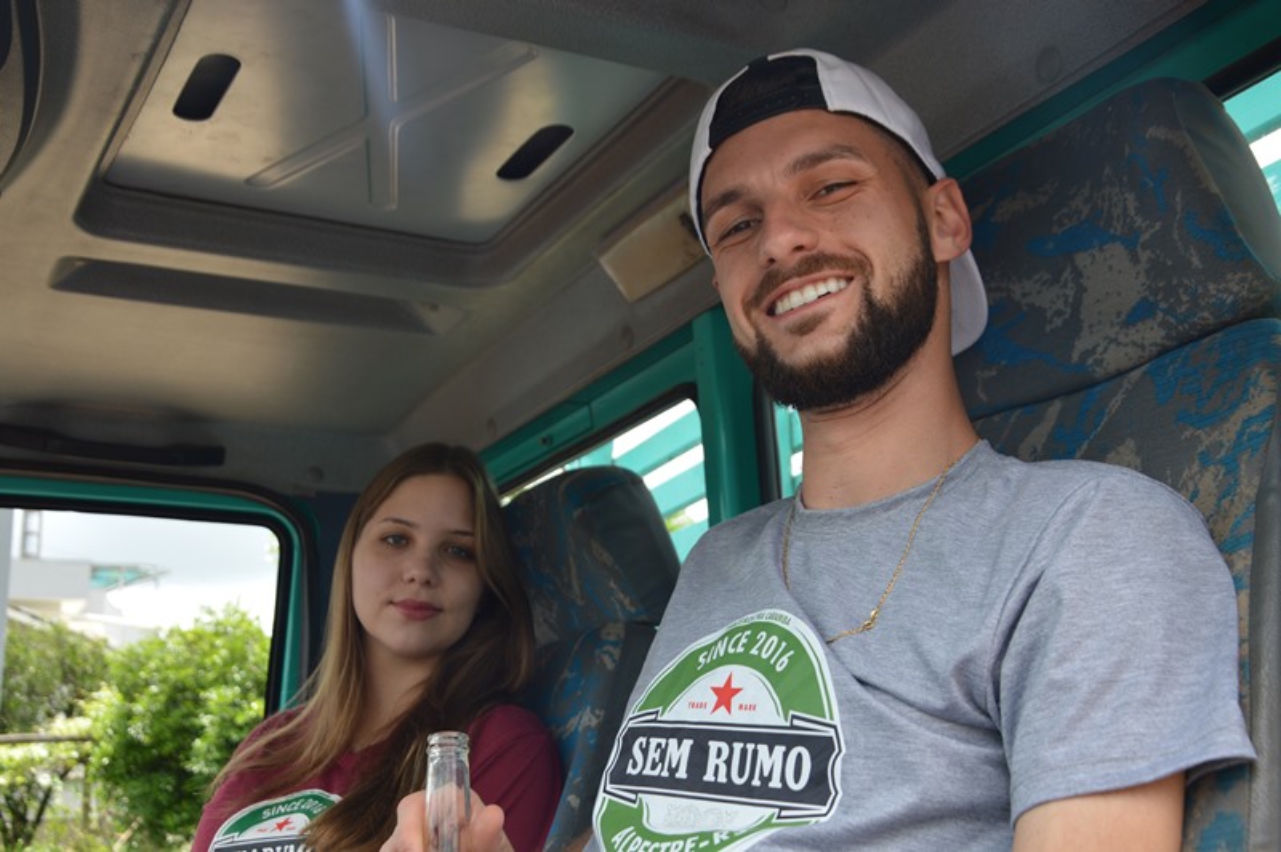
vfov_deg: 28.0
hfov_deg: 41.1
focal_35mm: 48
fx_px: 1707
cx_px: 640
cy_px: 426
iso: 100
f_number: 5.6
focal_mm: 32
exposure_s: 1/125
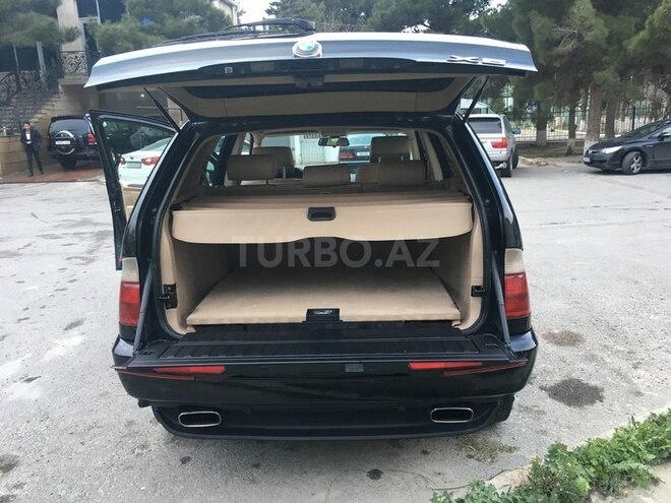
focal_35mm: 29
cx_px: 336
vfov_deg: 48.2
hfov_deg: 61.7
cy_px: 252
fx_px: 562
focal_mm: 4.15
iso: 50
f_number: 2.2
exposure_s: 1/33
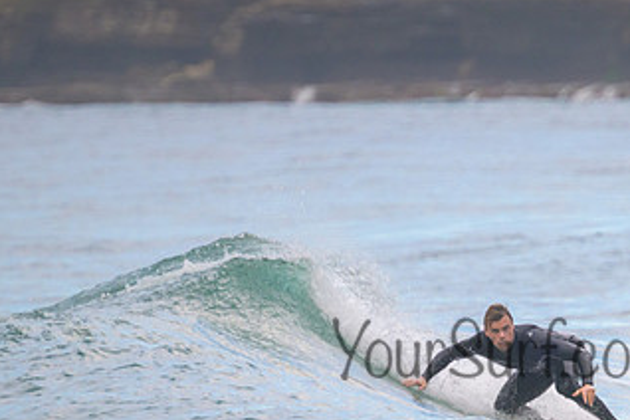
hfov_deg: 1.4
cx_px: 537
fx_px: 25548
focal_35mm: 1460
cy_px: 332
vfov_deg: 0.9
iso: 1250
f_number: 11
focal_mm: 800
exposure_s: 1/320
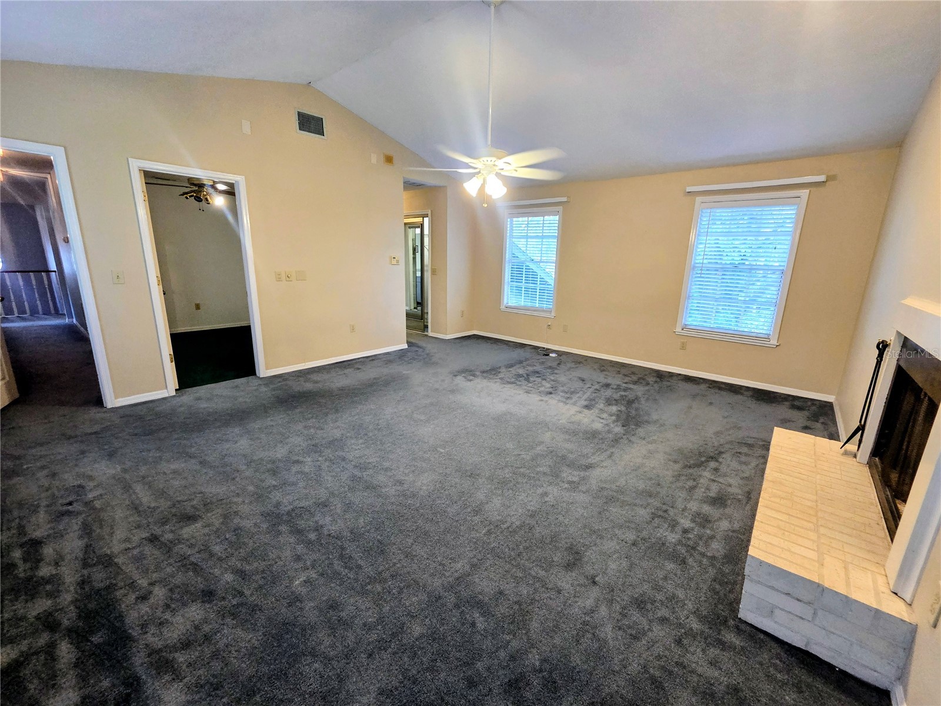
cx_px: 470
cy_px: 353
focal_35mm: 13
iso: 400
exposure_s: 1/60
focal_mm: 2.2
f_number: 2.2
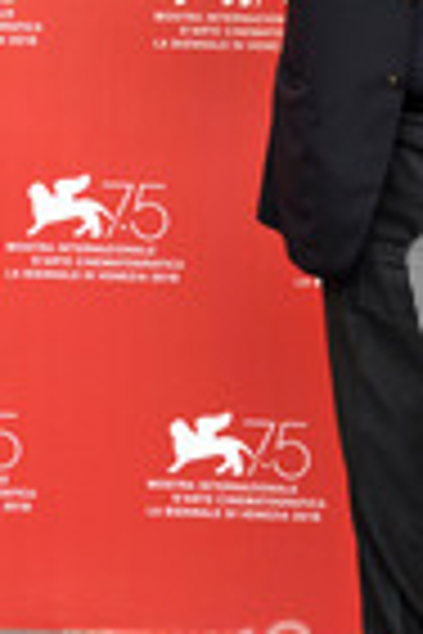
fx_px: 2802
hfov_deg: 8.6
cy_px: 54
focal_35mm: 159
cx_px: 232
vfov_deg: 12.8
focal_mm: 56
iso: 1000
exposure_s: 1/250
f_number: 8
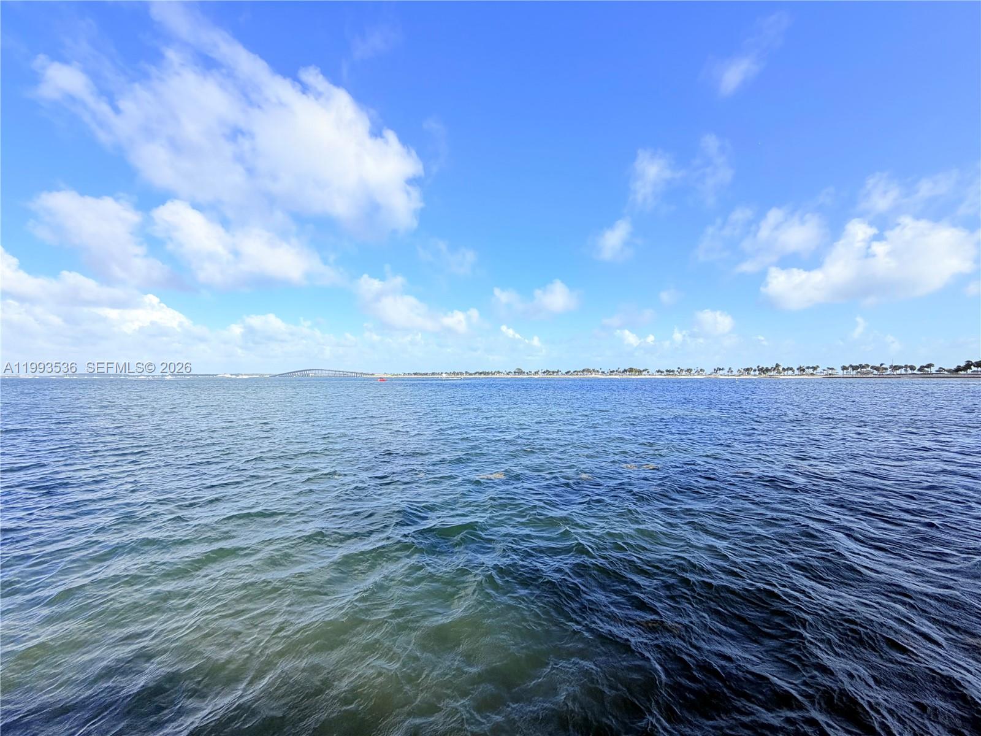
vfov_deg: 85.7
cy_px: 368
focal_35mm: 14
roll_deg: +0.9
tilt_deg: +1.7
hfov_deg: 102.1
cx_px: 490
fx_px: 397
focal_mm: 2.22
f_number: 2.2
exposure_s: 1/809
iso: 20
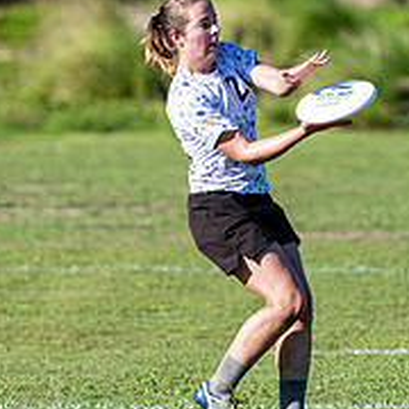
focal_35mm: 822
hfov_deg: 2.1
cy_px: 125
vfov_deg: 2.1
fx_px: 10988
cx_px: 284
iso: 100
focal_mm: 200
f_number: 3.2
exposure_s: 1/1250
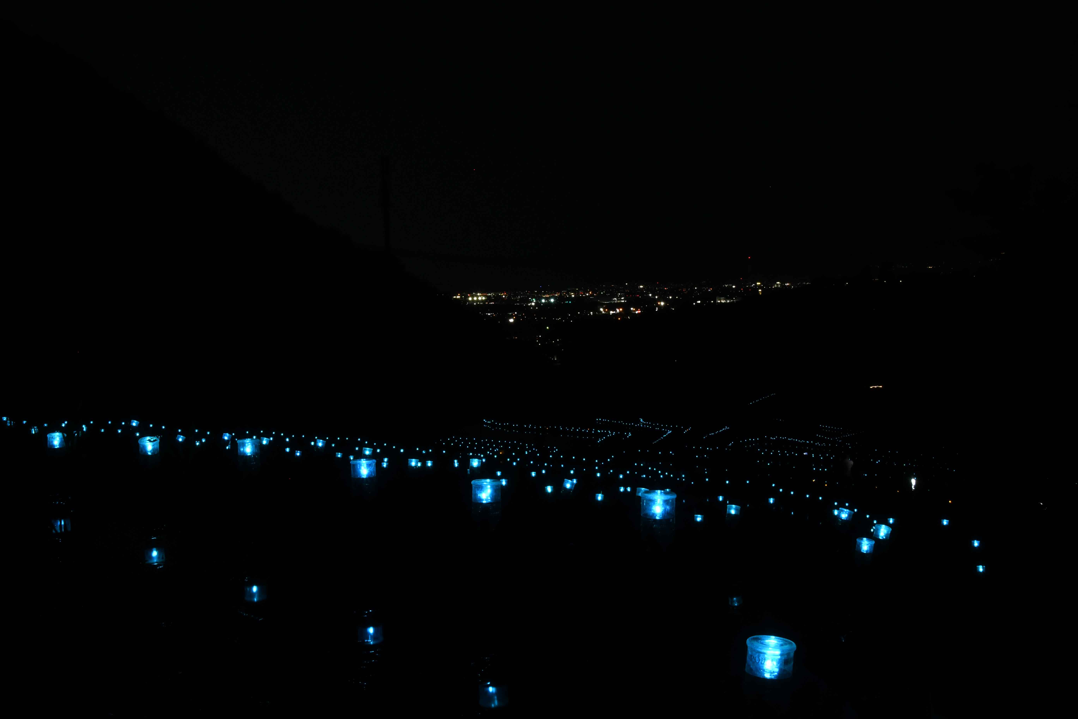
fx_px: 1258
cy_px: 360
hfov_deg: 46.4
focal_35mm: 42
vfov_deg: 31.9
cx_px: 539
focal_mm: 28
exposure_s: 3.7
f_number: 22
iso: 800
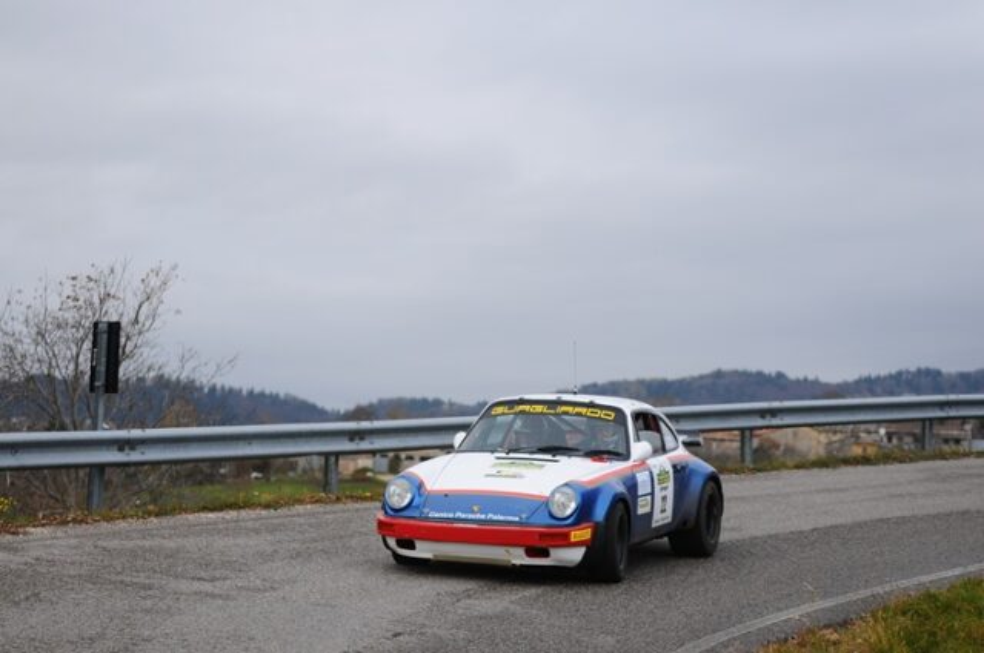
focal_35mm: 105
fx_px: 2866
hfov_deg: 19.5
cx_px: 492
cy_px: 326
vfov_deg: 13.0
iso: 200
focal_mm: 70
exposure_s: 1/500
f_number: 3.2
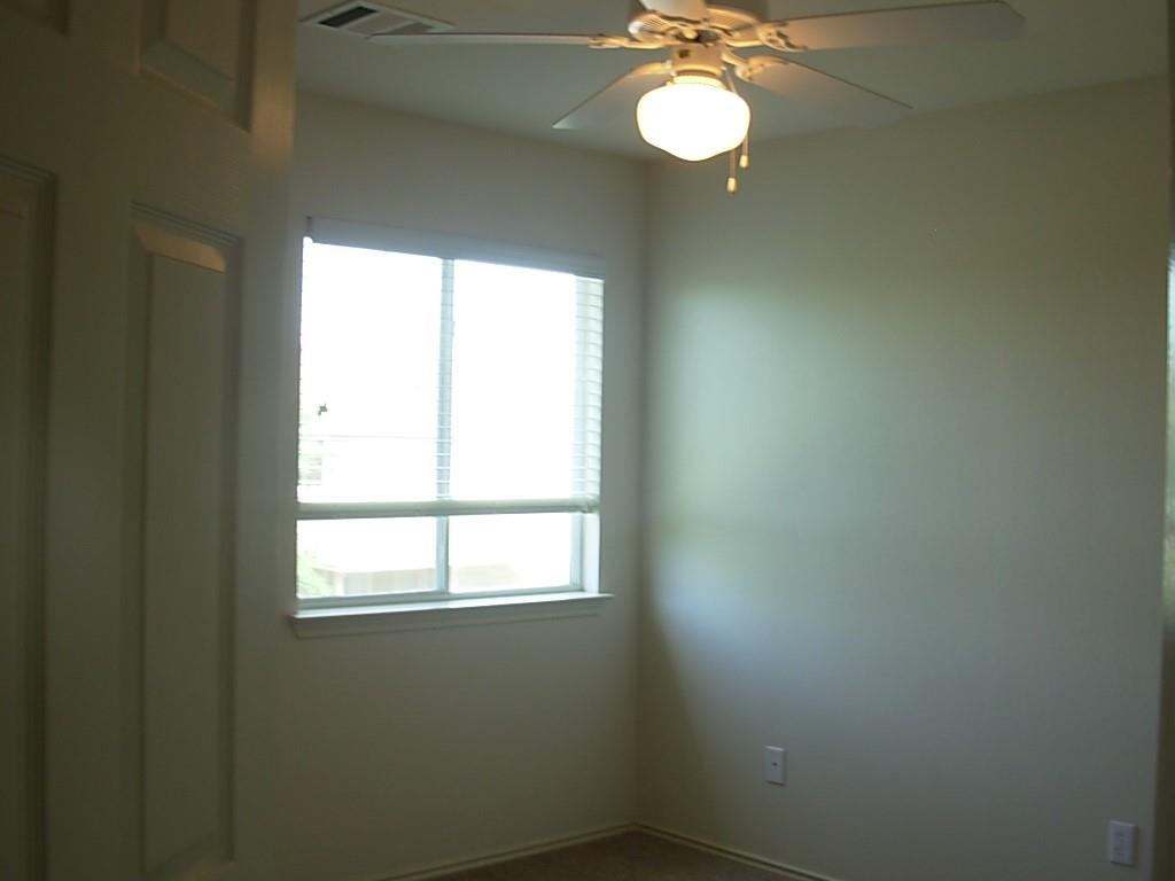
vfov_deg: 37.7
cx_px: 588
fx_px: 1290
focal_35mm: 38
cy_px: 440
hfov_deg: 49.0
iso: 50
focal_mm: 6.3
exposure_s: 1/26.1
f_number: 2.9
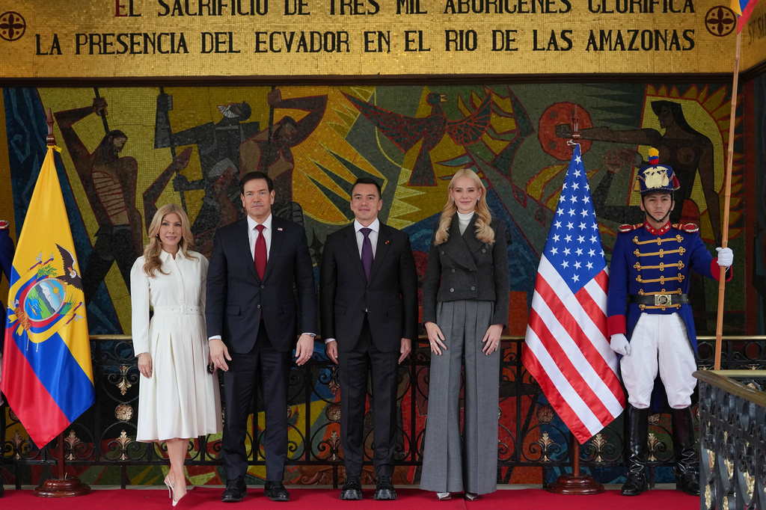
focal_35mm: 70
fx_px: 1489
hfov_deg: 28.9
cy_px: 255
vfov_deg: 19.4
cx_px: 383
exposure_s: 1/320
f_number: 5.6
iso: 2000
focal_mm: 70
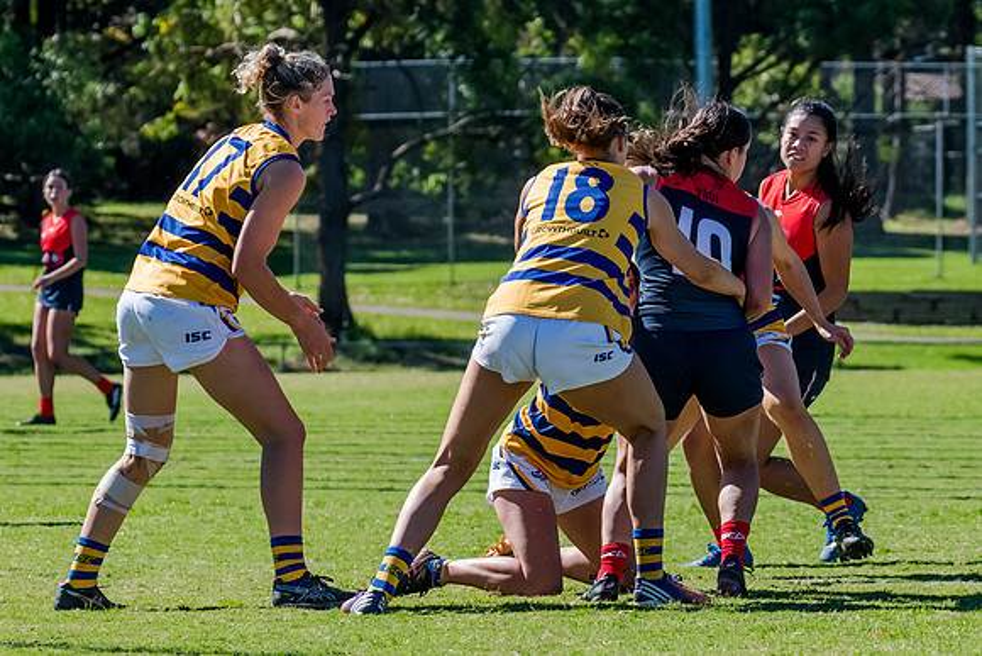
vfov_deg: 3.7
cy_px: 421
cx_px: 691
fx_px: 10196
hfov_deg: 5.5
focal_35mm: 374
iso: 800
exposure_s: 1/1600
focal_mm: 170
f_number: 7.1
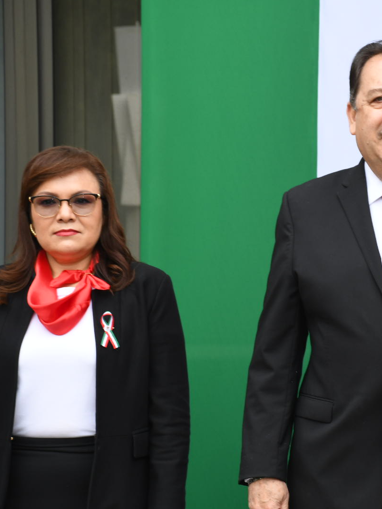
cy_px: 254
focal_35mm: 144
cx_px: 368
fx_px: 2119
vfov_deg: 13.7
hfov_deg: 10.2
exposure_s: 1/125
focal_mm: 66
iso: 400
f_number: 9
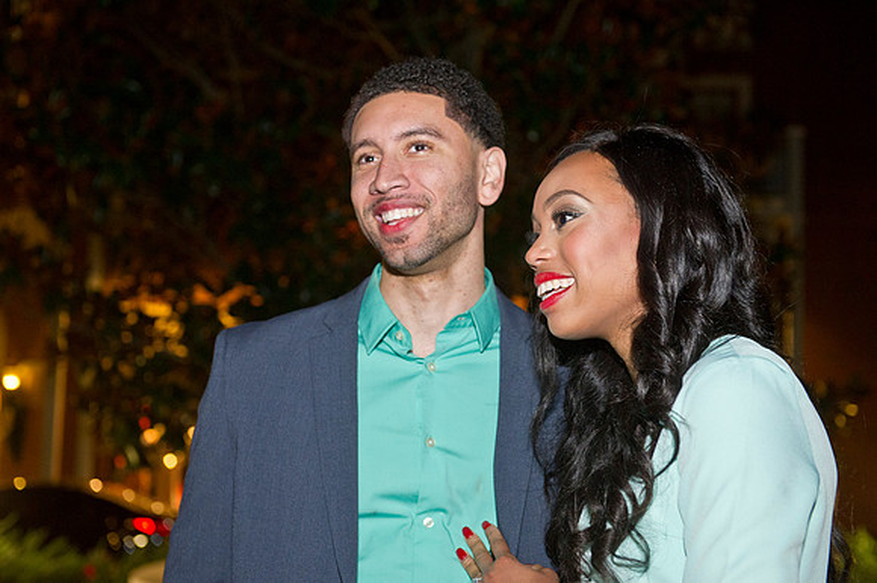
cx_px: 438
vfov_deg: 23.4
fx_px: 1412
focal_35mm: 58
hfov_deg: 34.5
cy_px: 292
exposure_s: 1/80
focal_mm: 58
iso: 3200
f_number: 4
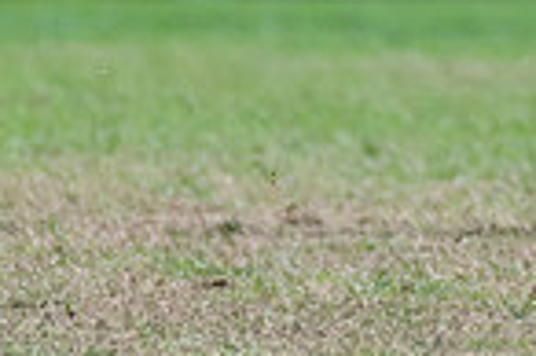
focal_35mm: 2801
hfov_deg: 0.7
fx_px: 41657
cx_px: 777
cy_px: -433
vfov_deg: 0.5
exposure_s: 1/1600
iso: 800
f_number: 6.3
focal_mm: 550
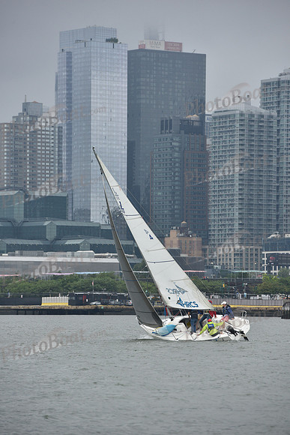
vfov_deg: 10.3
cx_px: 145
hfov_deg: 6.9
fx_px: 2415
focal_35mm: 200
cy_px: 218
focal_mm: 200
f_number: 7.1
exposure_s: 1/800
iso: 400
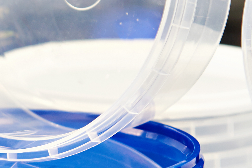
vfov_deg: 5.1
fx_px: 1870
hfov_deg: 7.6
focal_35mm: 267
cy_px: 142
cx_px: -60
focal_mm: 52
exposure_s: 1/80
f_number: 4.5
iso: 100
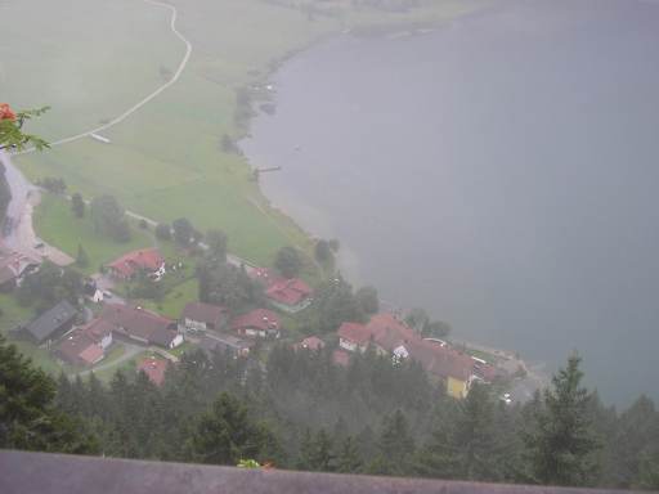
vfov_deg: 30.9
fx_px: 895
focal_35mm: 47
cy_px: 247
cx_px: 330
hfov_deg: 40.4
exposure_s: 1/69
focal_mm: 7.2
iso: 77
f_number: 3.2
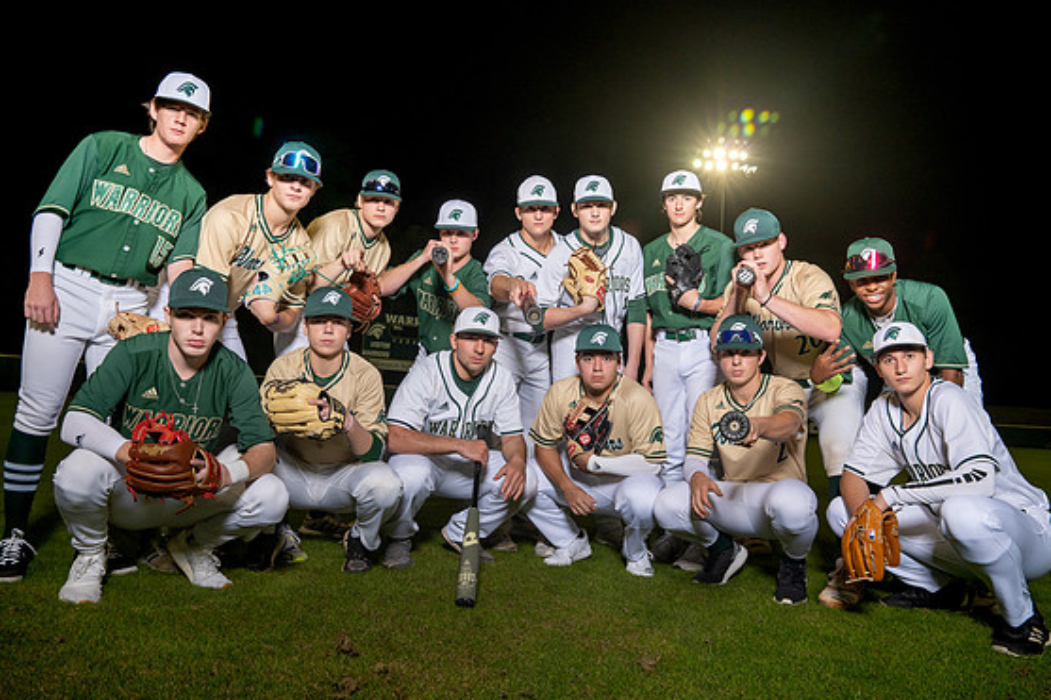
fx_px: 730
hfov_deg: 71.5
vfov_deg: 51.2
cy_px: 339
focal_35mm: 25
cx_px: 511
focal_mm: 24
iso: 1250
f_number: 8
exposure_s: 1/160
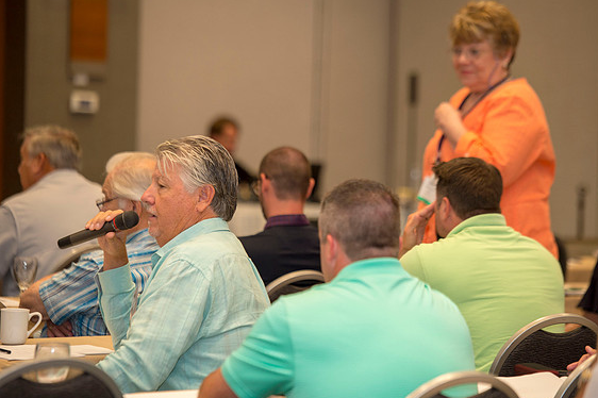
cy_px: 202
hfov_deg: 12.5
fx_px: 2739
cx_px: 308
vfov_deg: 8.3
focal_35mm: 165
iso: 1250
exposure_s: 1/250
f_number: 3.2
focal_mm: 160
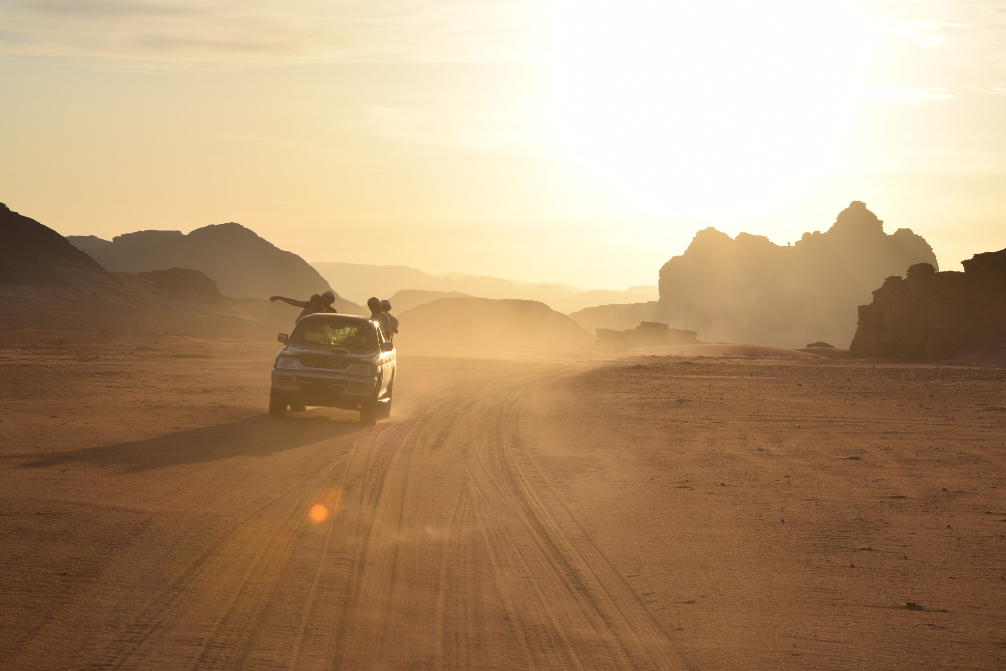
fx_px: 2431
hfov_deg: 23.4
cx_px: 503
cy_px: 336
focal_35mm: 87
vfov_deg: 15.7
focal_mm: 58
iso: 200
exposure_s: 1/640
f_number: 13
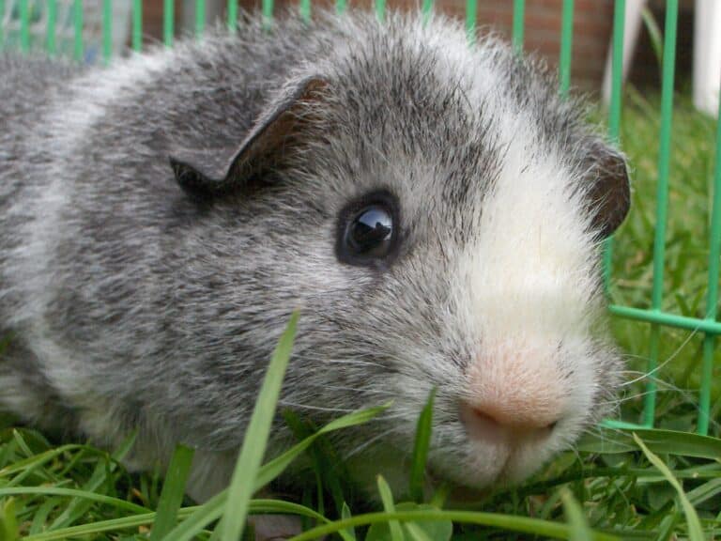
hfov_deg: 31.2
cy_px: 270
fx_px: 1291
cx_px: 360
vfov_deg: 23.7
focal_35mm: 62
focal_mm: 10.19
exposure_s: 1/299
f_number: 5.6
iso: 200
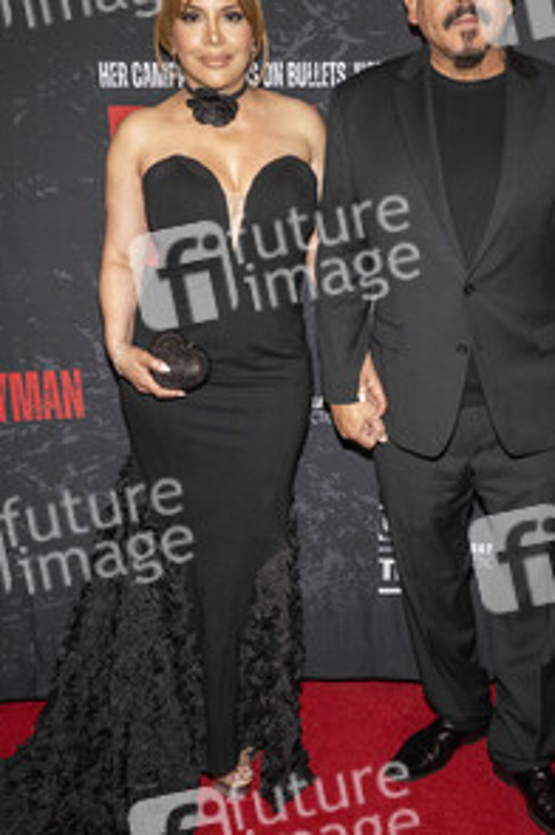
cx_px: 357
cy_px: 405
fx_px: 896
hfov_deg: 34.2
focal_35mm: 39
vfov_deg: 50.0
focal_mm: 28.5
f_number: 5.6
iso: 800
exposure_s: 1/200
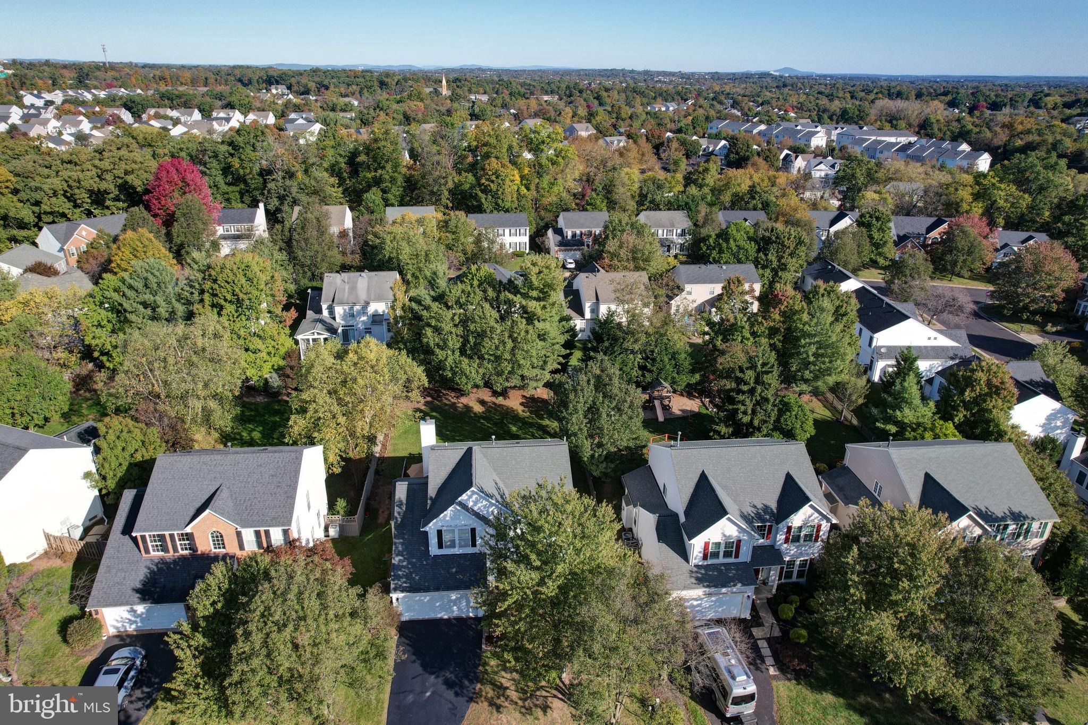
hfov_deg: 78.6
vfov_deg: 57.2
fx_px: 665
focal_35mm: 22
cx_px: 544
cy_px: 362
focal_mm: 8.4
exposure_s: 1/1250
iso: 110
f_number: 2.8
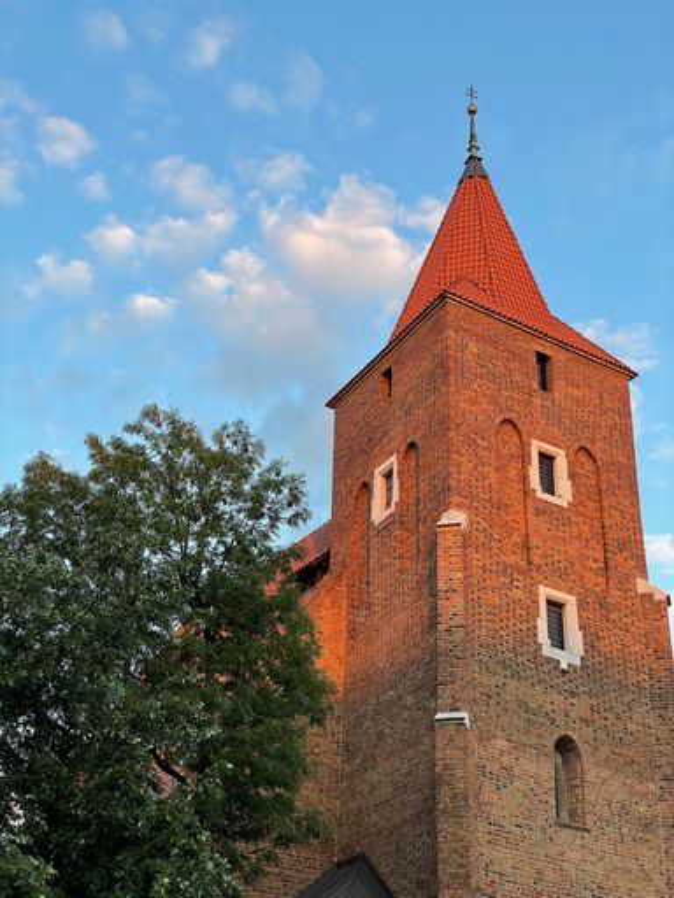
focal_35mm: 52
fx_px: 1350
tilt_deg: +32.1
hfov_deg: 28.0
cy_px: 449
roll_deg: -1.8
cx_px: 337
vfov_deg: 36.8
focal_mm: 6
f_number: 2
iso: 25
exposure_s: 1/122
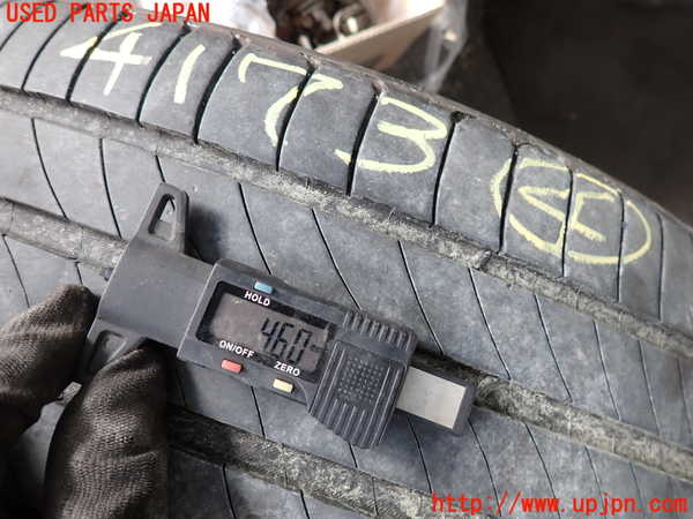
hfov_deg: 69.4
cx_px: 346
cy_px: 260
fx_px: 500
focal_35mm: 25
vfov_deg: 54.9
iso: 160
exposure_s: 1/60
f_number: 2
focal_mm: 4.5
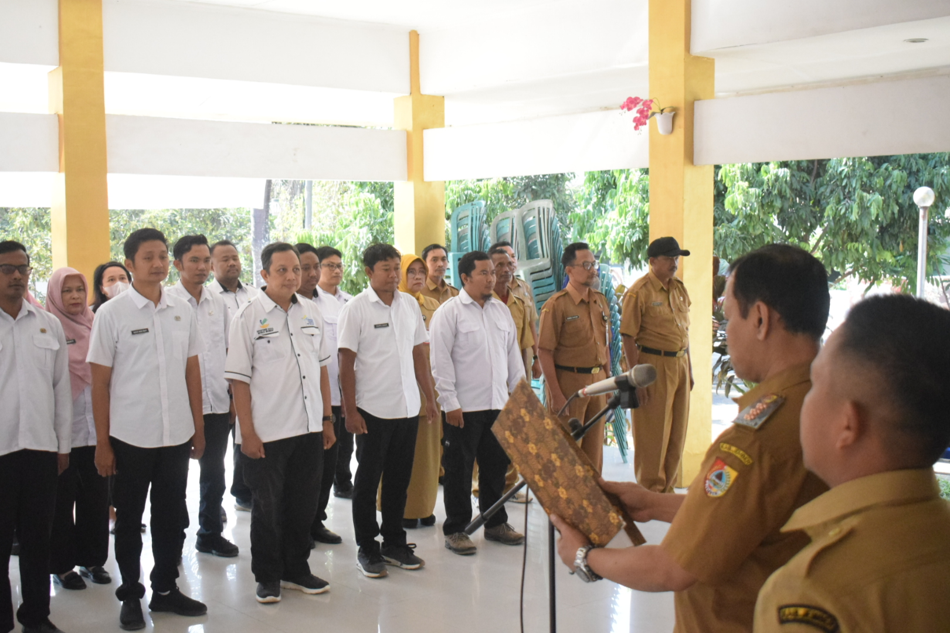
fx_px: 1267
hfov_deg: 41.1
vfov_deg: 28.1
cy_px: 316
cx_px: 475
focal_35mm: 48
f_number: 4.5
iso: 6400
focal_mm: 32
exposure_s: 1/2000
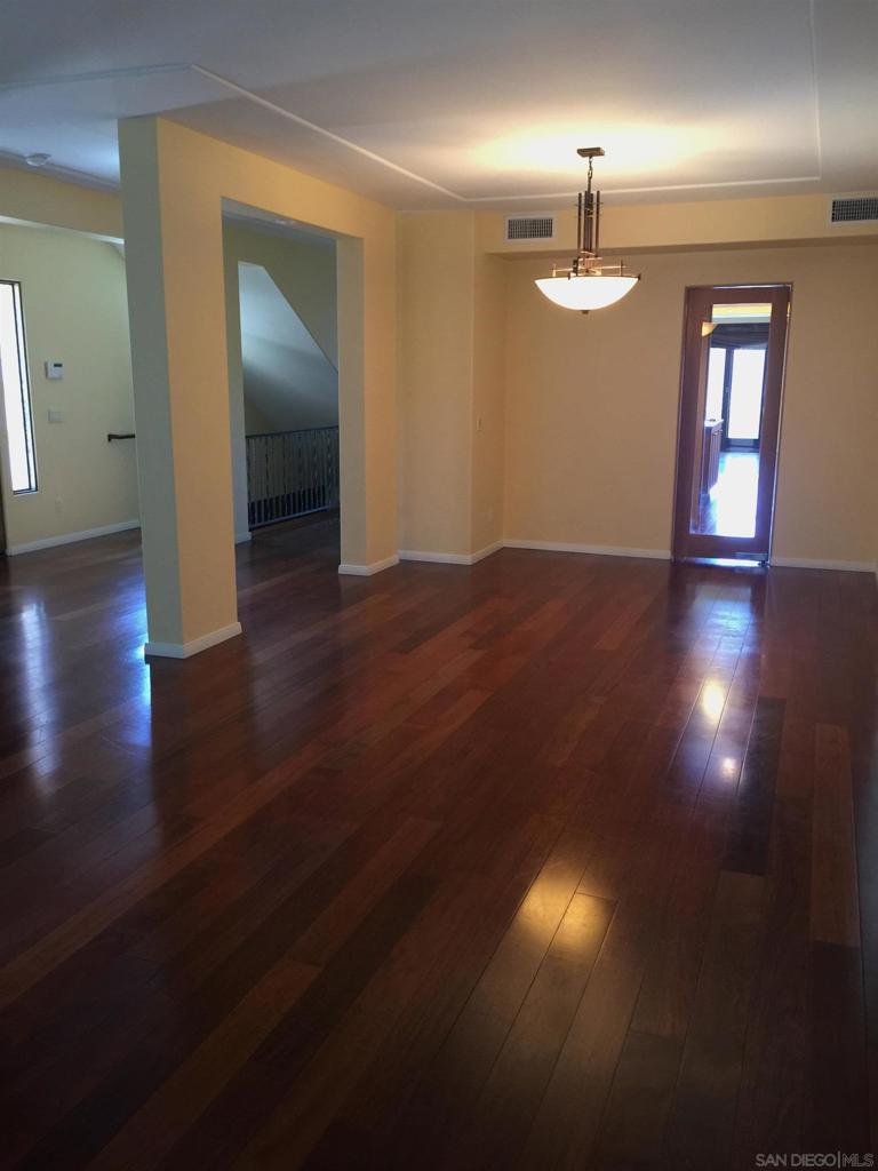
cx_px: 439
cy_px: 586
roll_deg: +0.1
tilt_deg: -11.2
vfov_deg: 61.7
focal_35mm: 29
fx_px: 981
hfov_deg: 48.2
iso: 100
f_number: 2.2
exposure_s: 1/15
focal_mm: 4.15
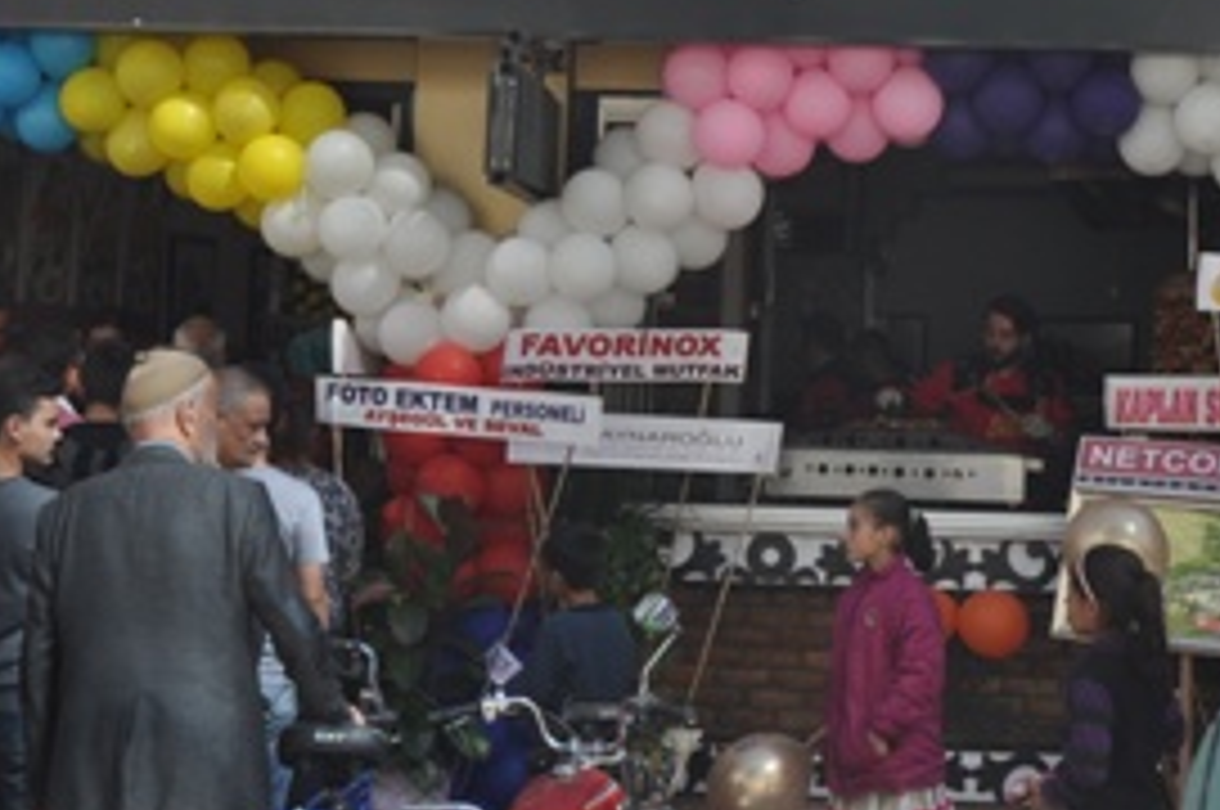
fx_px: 2877
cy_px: 92
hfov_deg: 23.9
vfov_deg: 15.9
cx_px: 680
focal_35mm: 85
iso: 200
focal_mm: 24
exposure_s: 1/250
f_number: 7.1
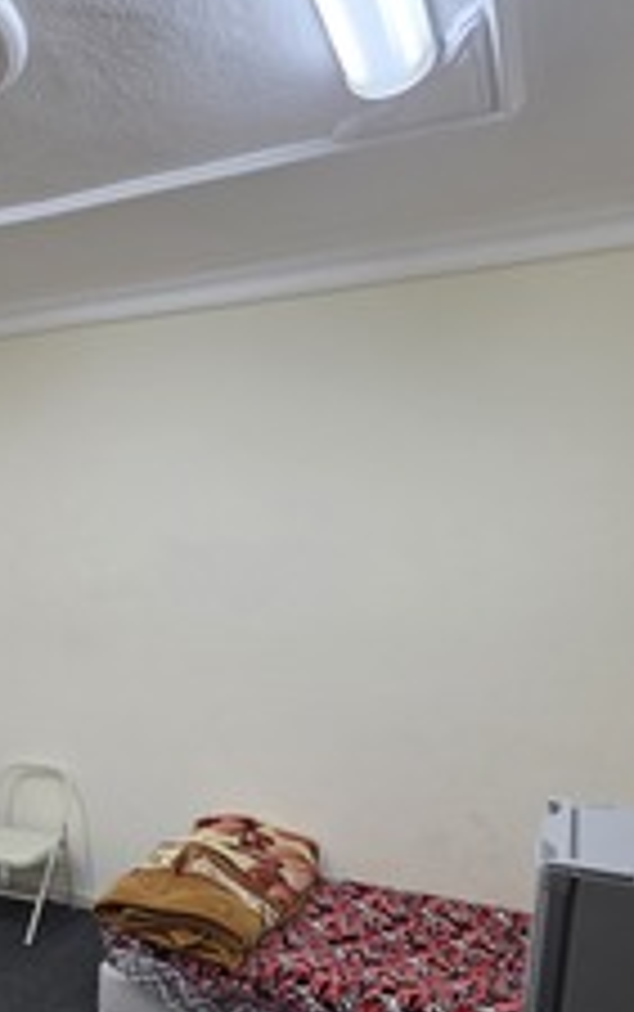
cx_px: 137
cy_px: 731
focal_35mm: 28
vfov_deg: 63.4
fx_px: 773
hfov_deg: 42.8
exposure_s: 1/30
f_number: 1.9
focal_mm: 2.2
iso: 80
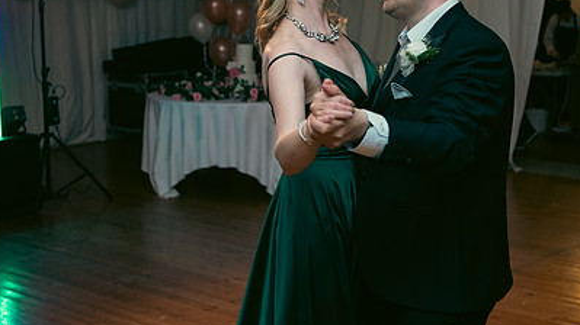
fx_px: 1030
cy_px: 114
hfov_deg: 31.4
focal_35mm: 67
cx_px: 318
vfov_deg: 17.9
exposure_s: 1/160
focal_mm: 44
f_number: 3.5
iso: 800
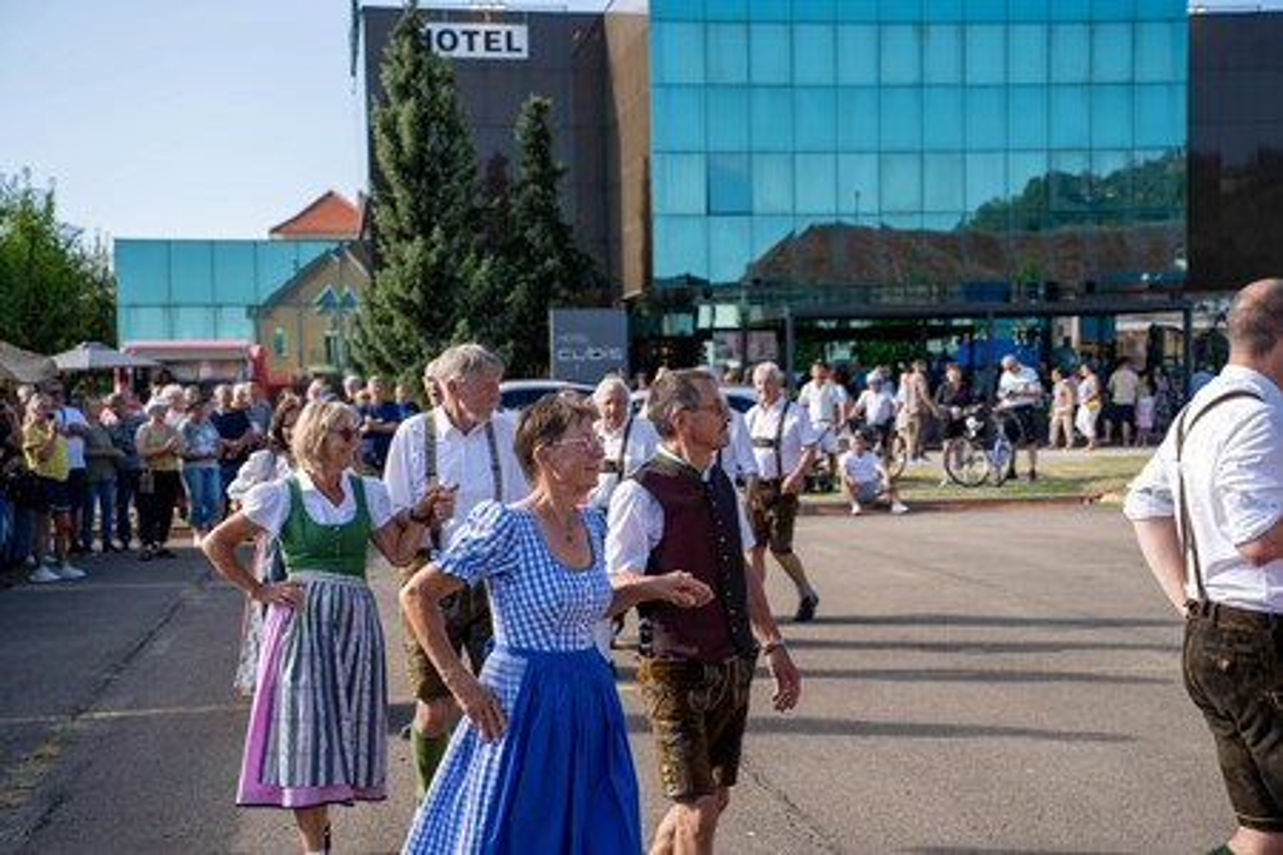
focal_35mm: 49
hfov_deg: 40.3
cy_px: 428
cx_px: 642
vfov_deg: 27.5
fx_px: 1746
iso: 100
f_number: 4
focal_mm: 49
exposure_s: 1/500
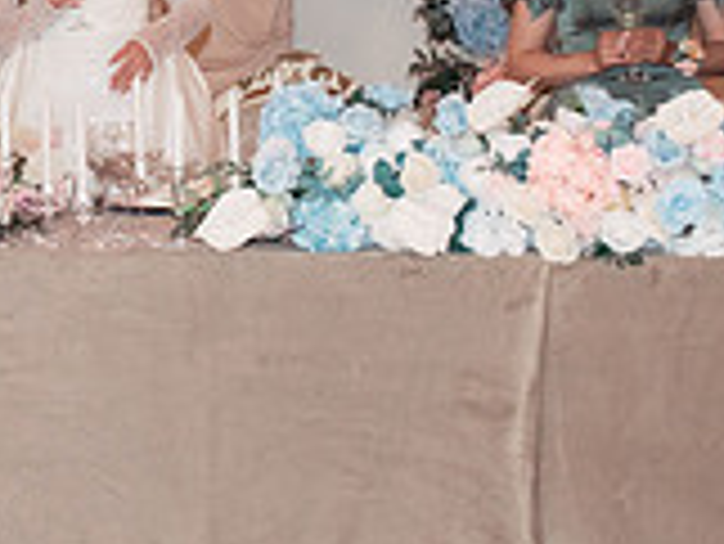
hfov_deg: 15.3
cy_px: 73
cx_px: -55
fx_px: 2637
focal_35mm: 126
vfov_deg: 11.7
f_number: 4.5
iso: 1250
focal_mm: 35
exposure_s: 1/250
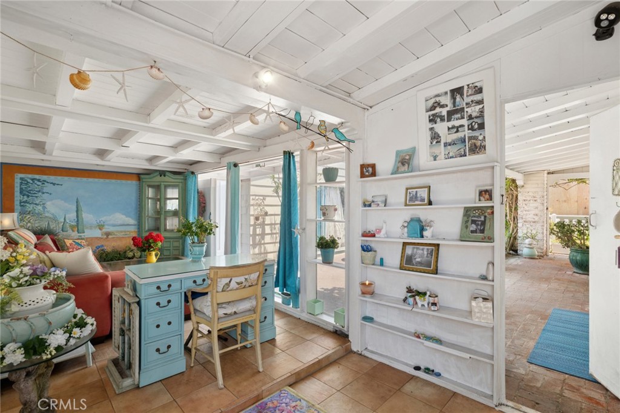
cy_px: 206
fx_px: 275
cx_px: 310
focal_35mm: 16
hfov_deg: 96.8
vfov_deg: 73.7
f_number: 9
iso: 200
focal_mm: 16
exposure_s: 1/25
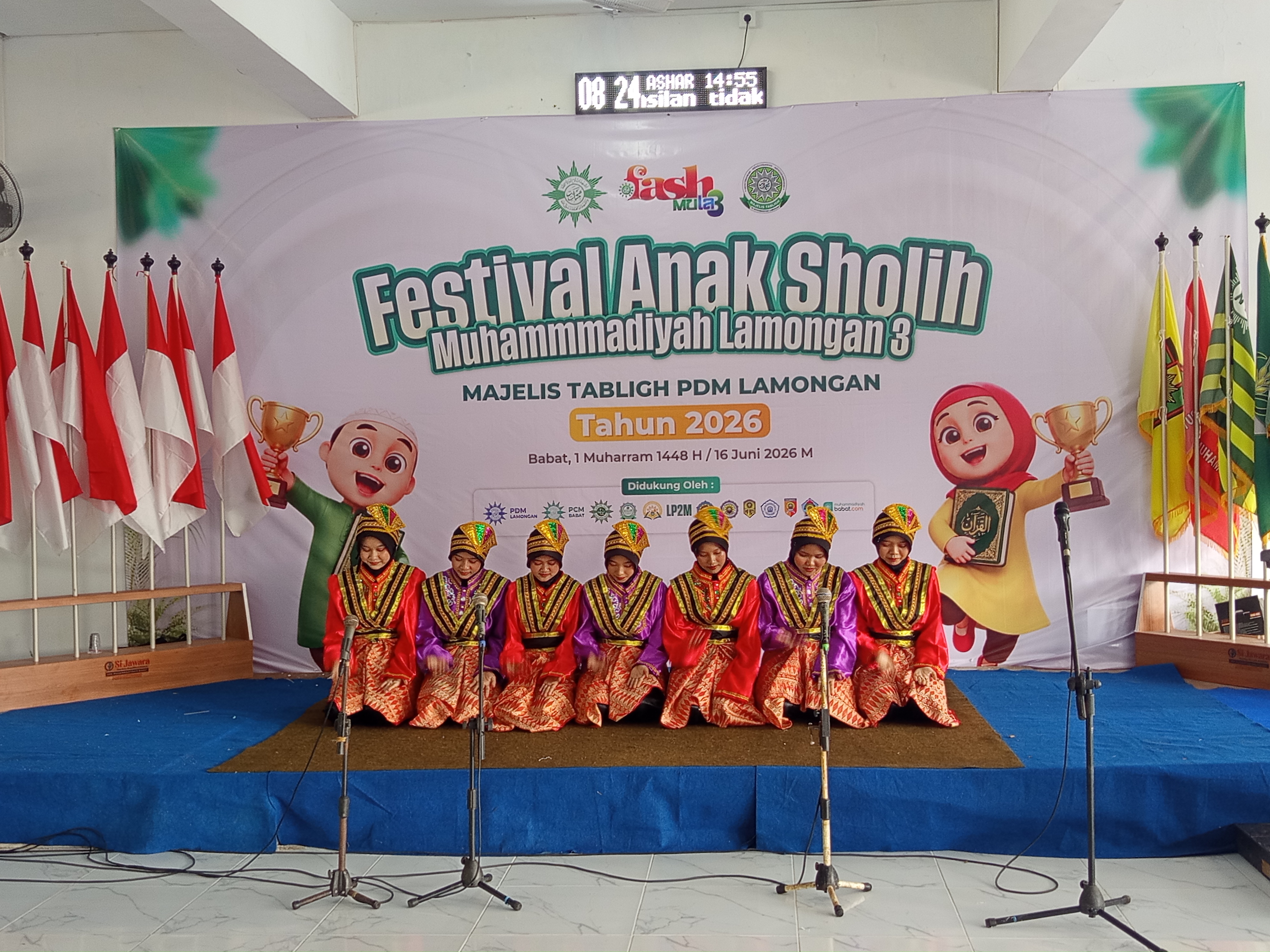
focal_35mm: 38
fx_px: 1394
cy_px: 476
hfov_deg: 49.0
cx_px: 635
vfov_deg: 37.7
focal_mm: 5.24
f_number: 1.7
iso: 250
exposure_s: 1/50
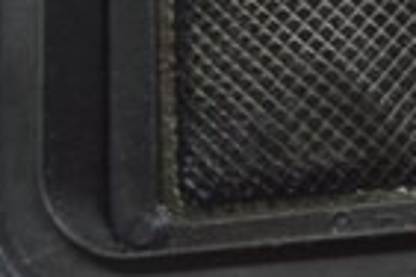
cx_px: 782
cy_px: -458
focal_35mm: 239
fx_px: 2762
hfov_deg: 8.3
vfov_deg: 5.5
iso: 400
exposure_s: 1/20
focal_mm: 22
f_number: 5.6
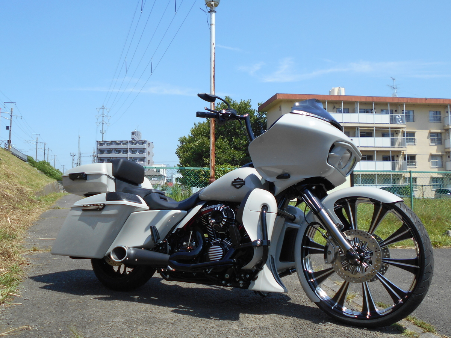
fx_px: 443
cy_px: 169
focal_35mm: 34
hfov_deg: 54.0
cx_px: 226
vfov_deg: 41.8
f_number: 3.6
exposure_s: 1/800
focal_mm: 5.8
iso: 80
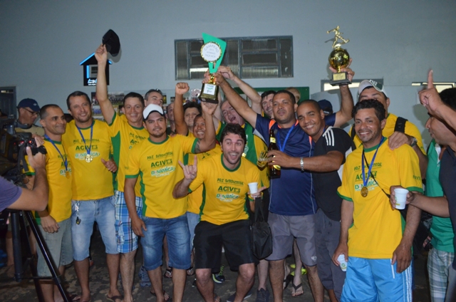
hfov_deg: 67.5
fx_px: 341
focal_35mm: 27
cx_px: 228
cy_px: 151
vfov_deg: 47.7
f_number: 3.5
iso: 3200
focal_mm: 18
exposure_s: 1/60
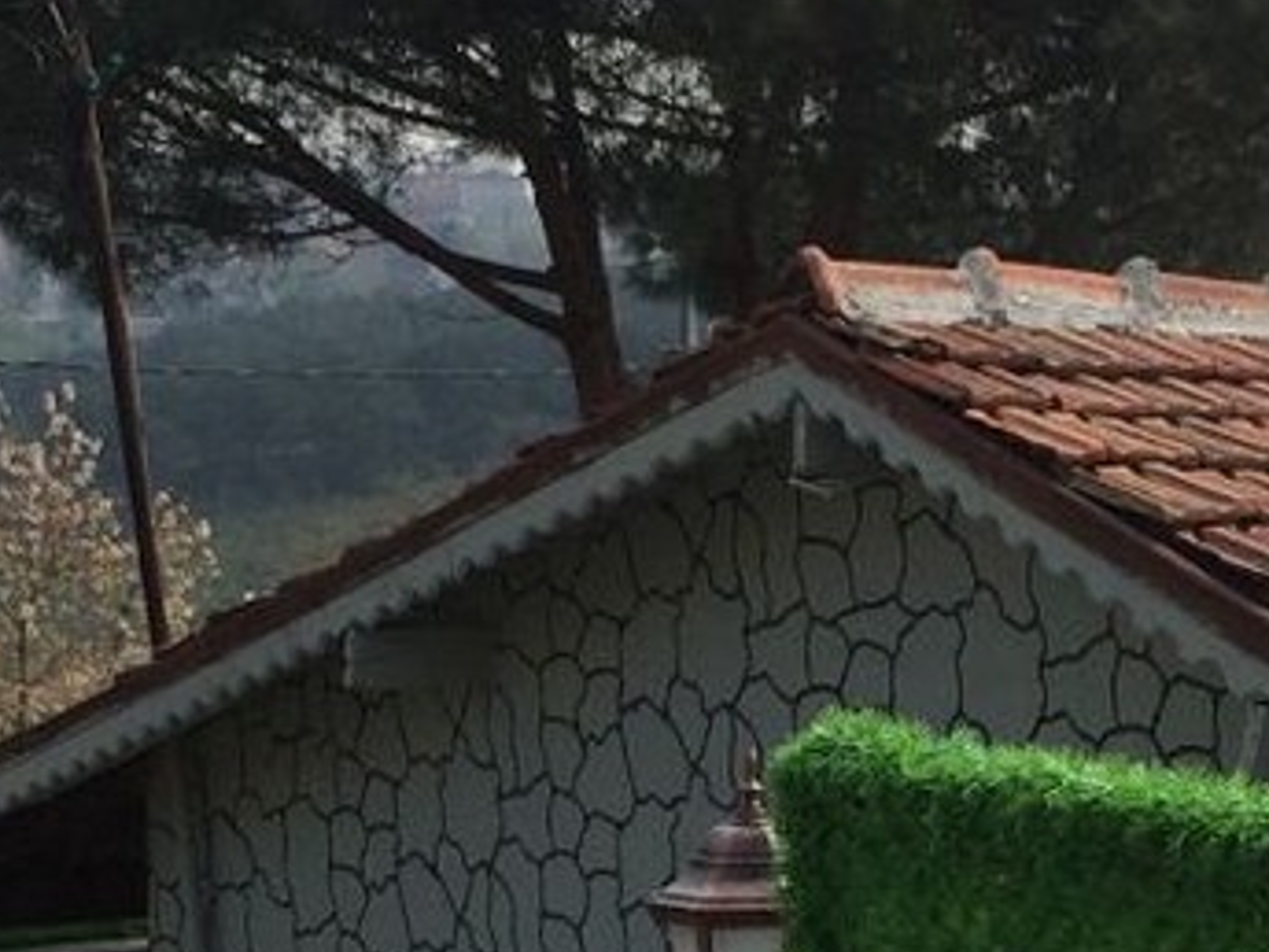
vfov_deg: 12.1
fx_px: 4472
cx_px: 1225
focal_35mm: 122
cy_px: 875
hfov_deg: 15.9
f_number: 2.2
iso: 40
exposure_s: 1/2283
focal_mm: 4.12
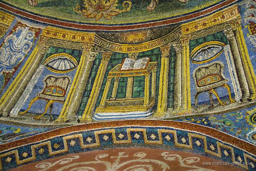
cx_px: 128
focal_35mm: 84
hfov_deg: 24.2
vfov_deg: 16.3
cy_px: 86
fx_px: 598
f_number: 5
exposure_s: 1/20
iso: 1600
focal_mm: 56
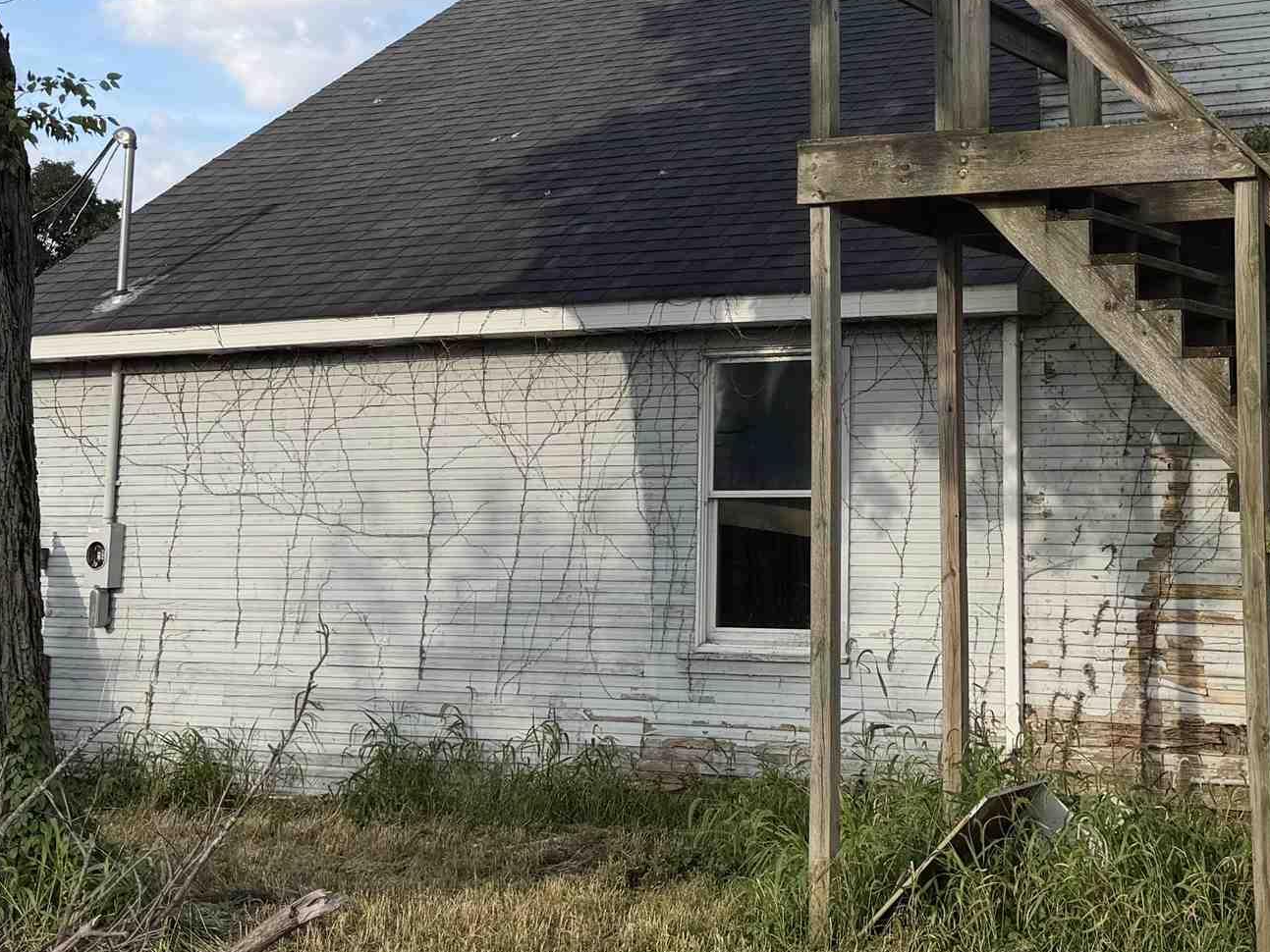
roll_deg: +1.4
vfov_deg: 25.2
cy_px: 197
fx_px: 2091
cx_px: 953
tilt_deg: +9.5
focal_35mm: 57
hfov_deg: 33.1
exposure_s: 1/2370
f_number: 1.78
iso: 80
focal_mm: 6.76
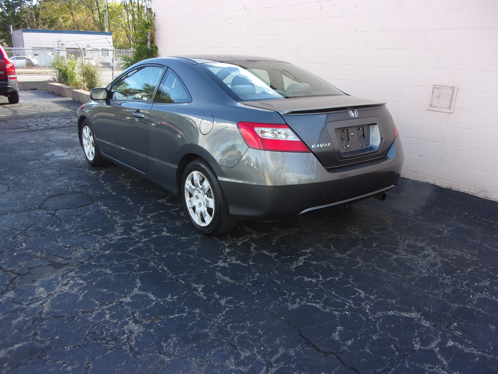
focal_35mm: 28
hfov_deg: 63.4
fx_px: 403
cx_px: 249
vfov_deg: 49.7
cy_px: 187
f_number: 3.9
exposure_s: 1/100
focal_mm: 5.1
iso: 80
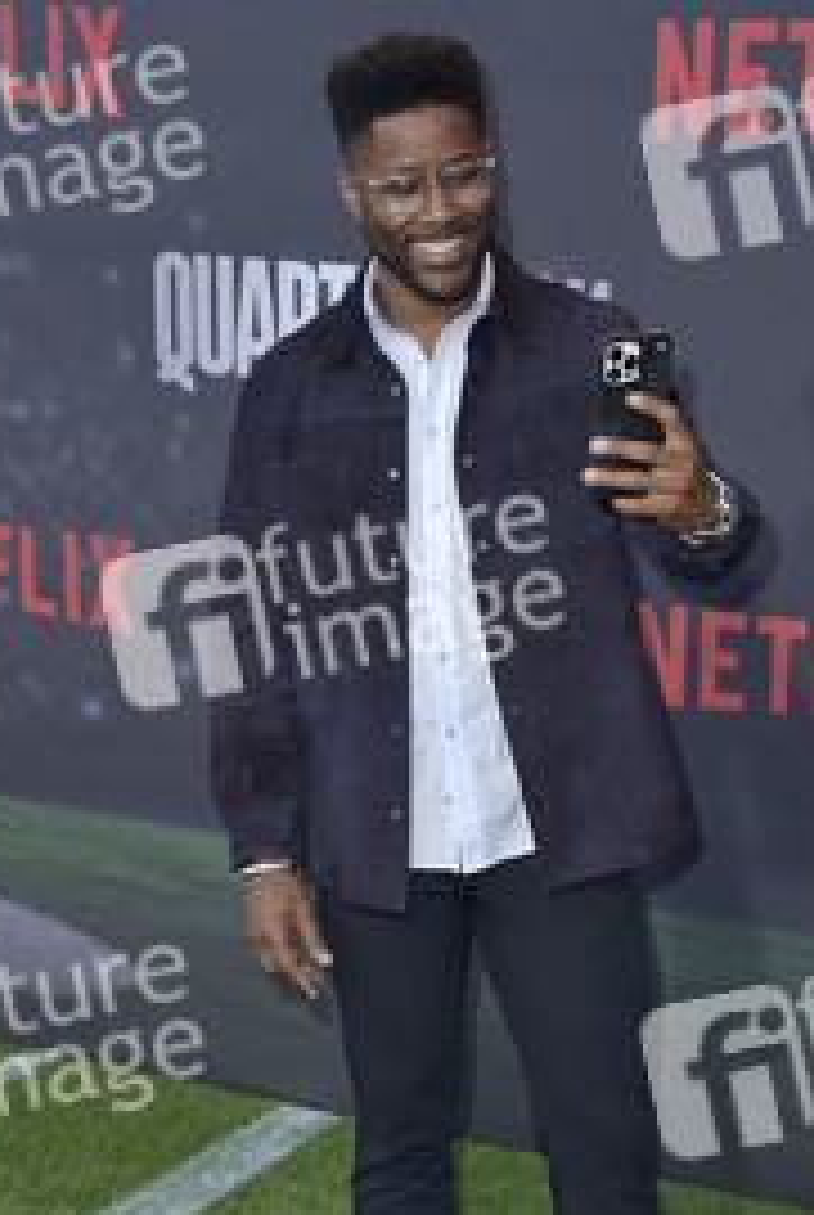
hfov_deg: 19.2
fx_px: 2399
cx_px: 465
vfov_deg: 28.2
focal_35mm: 71
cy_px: 828
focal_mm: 48
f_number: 6.3
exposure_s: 1/250
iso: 320
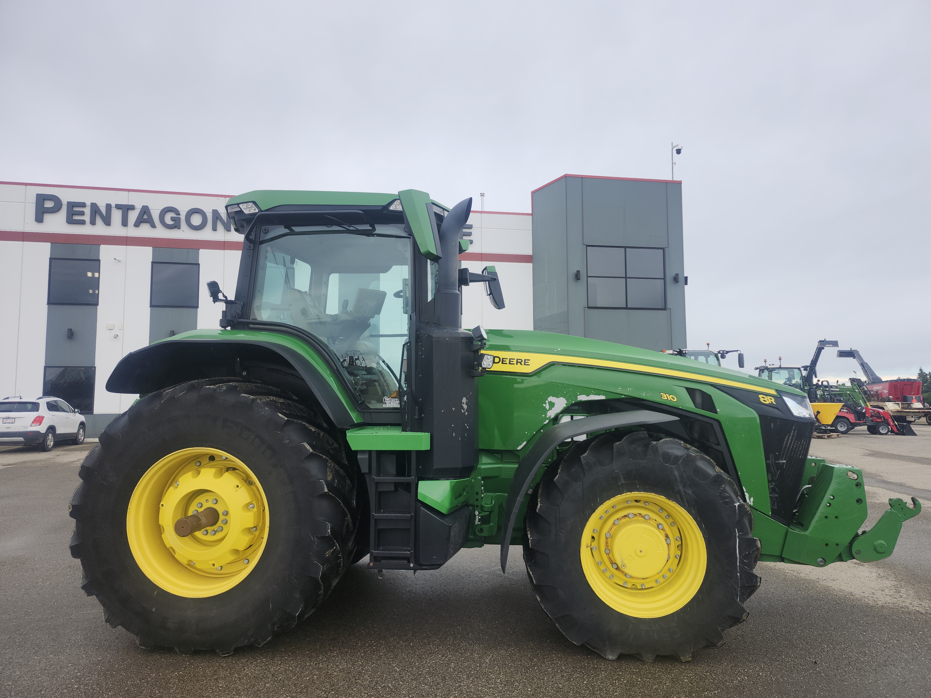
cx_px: 466
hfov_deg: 73.9
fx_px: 619
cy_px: 349
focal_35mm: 23
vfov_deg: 58.9
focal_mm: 5.54
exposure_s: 1/643
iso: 25
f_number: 1.8
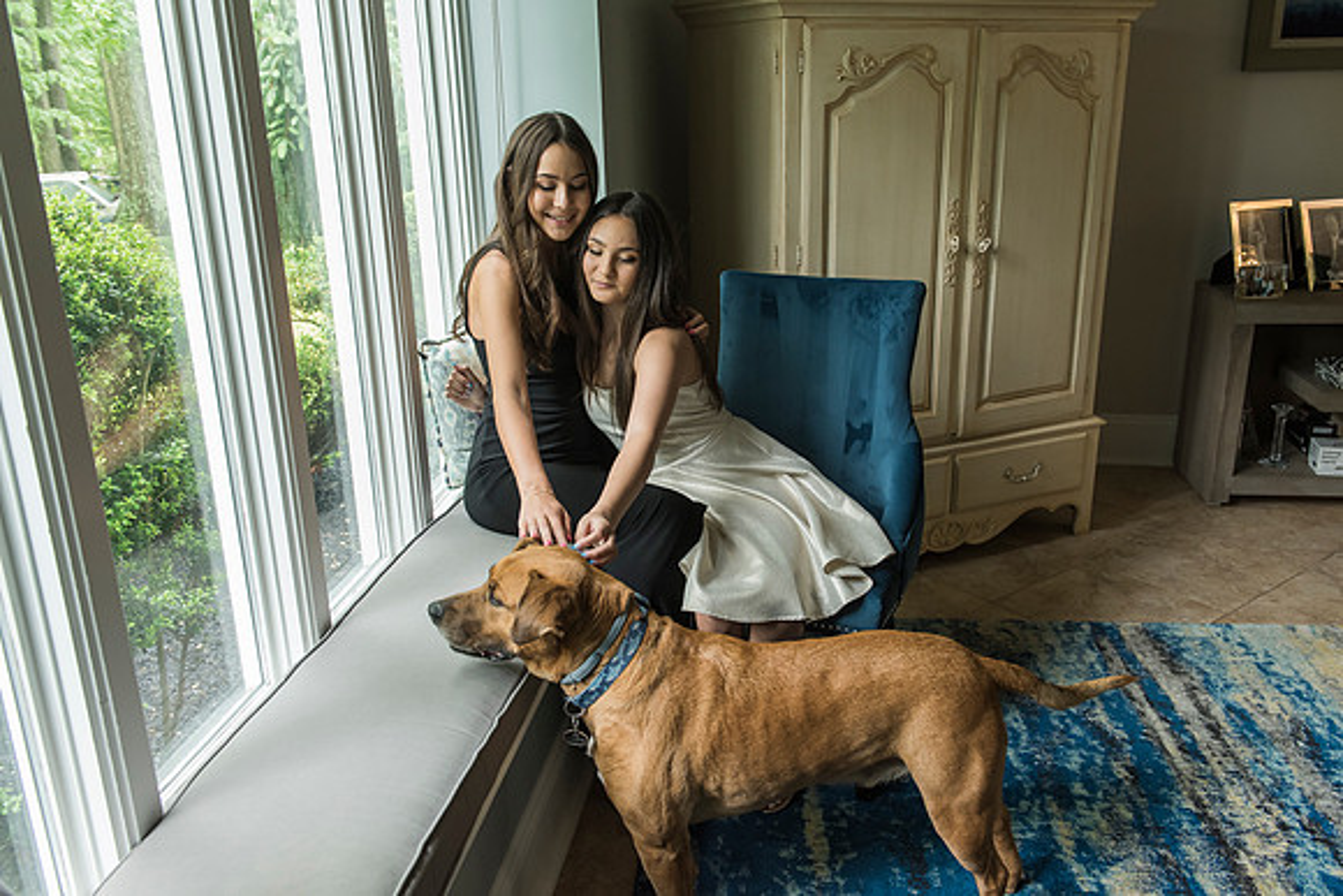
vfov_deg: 43.4
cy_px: 437
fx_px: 1125
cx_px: 681
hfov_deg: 61.7
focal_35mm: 30
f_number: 5
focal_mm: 29
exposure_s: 1/100
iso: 1000
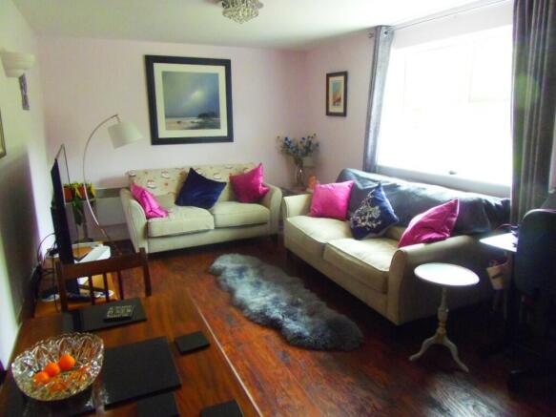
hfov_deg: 71.6
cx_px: 278
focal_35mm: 24
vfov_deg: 56.8
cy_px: 208
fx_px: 385
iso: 500
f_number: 2.9
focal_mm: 4.3
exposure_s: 1/20
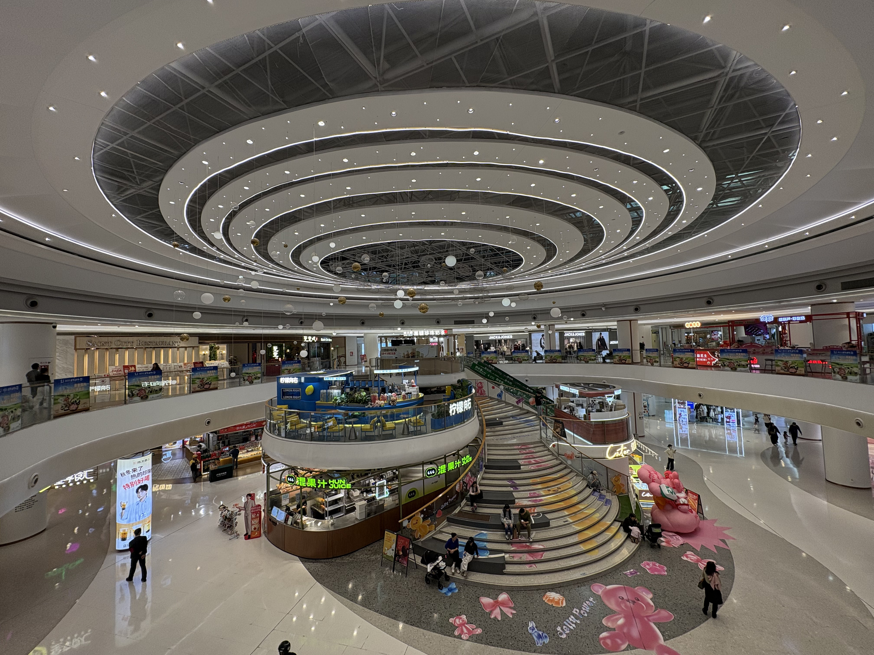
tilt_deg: +3.3
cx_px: 437
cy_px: 328
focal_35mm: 14
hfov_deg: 102.1
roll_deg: +1.9
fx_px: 353
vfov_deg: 85.7
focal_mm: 2.22
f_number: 2.2
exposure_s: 1/108
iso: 80
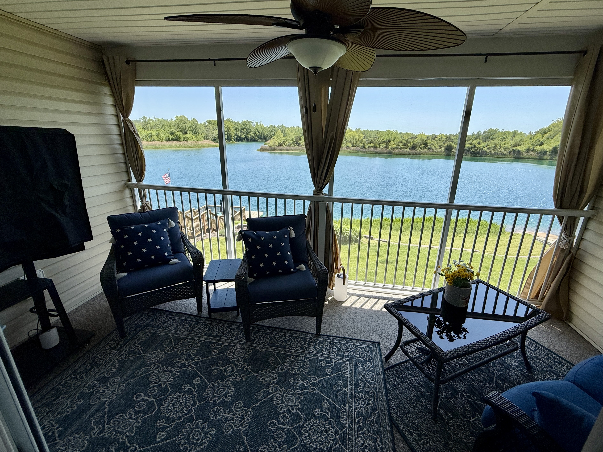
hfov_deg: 98.1
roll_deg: -1.5
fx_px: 261
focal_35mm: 15
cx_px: 312
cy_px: 210
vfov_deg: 81.6
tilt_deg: -16.2
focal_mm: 2.22
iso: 50
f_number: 2.2
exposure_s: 1/1050
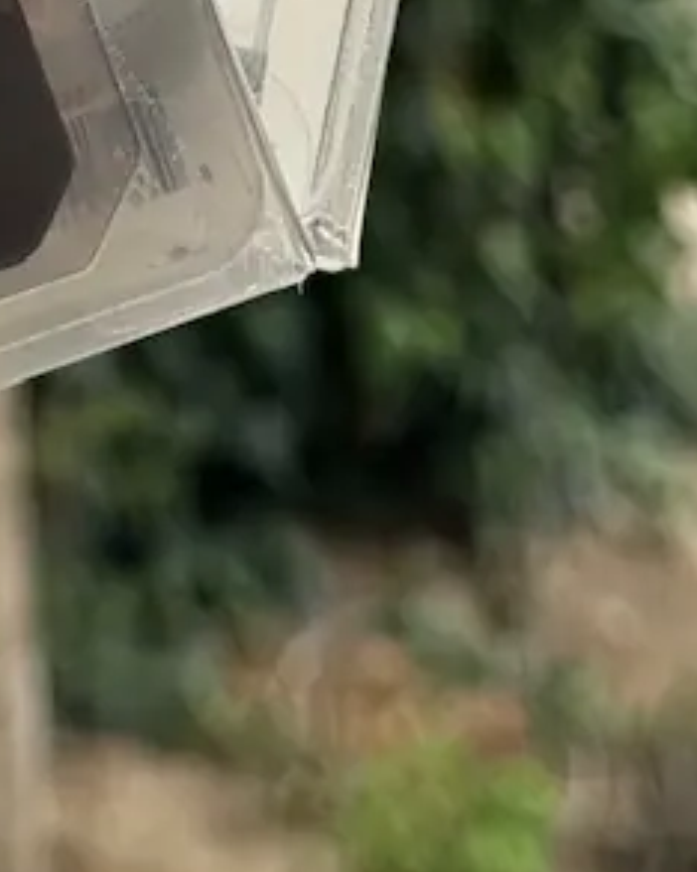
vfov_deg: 8.9
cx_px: -459
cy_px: -848
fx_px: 5292
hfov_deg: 7.4
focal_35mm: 205
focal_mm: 6.76
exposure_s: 1/470
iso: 64
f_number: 1.78
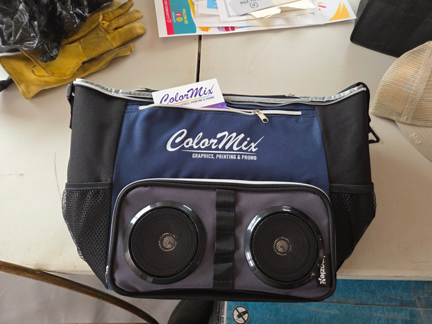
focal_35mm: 23
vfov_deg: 58.9
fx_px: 287
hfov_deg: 73.9
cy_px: 162
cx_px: 216
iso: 320
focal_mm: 5.4
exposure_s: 1/120
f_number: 1.8
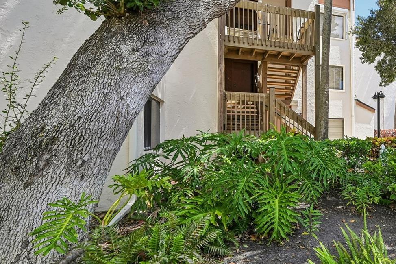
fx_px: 253
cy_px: 118
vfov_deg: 55.0
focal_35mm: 23
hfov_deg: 68.5
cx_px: 319
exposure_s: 1/320
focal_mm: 14
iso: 400
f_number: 8
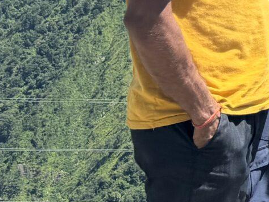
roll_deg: -0.8
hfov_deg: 11.8
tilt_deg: -3.0
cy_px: -96
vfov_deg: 11.0
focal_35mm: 130
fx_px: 1009
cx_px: 677
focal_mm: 6.76
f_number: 1.78
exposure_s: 1/2174
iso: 80
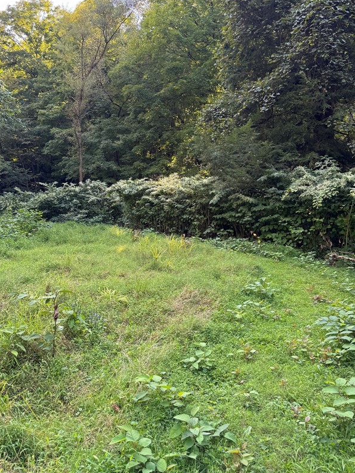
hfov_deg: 45.4
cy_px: 187
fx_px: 424
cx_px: 186
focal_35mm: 31
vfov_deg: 57.8
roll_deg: +1.9
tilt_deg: +8.1
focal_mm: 6.76
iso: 80
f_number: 1.78
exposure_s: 1/121
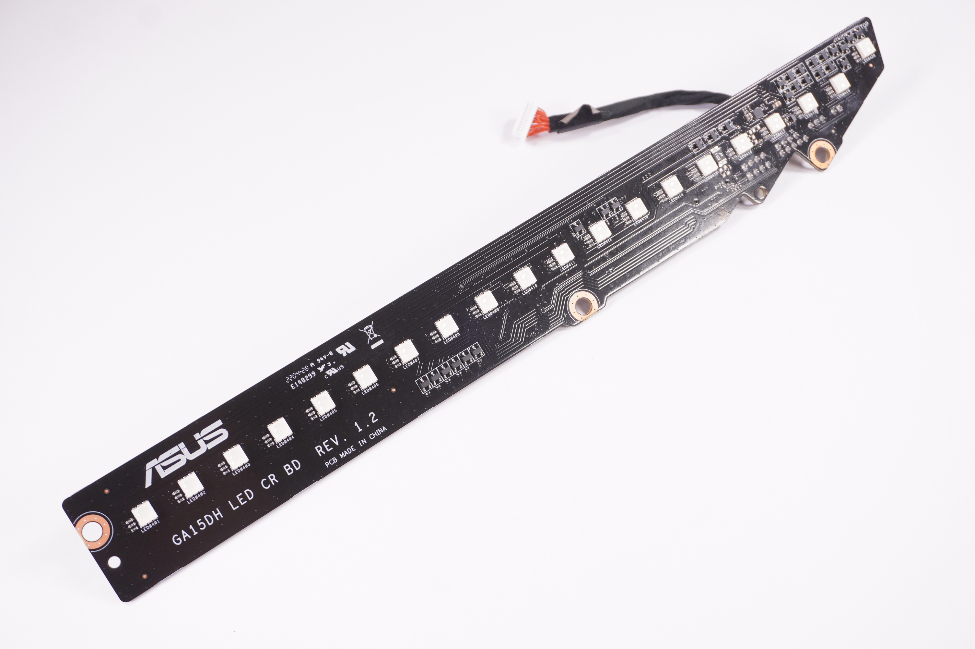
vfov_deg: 28.9
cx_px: 488
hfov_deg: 42.4
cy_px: 324
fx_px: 1258
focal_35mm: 46
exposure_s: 1/200
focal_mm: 31
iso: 400
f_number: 6.3
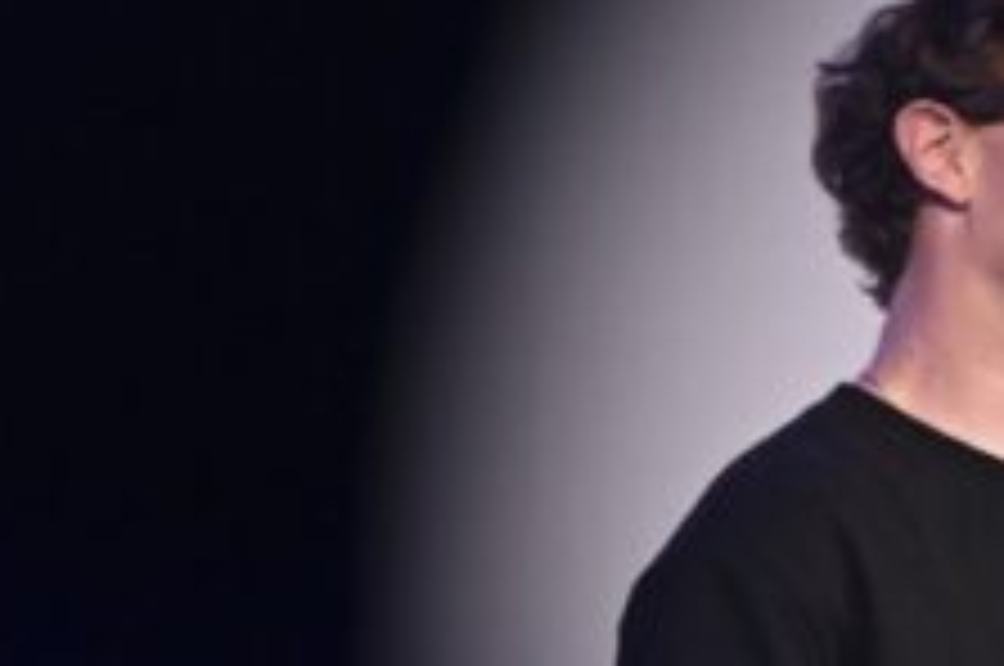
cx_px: 905
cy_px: 288
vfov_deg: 1.4
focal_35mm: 959
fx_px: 26707
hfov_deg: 2.2
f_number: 2.8
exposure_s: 1/400
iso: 1600
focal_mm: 200
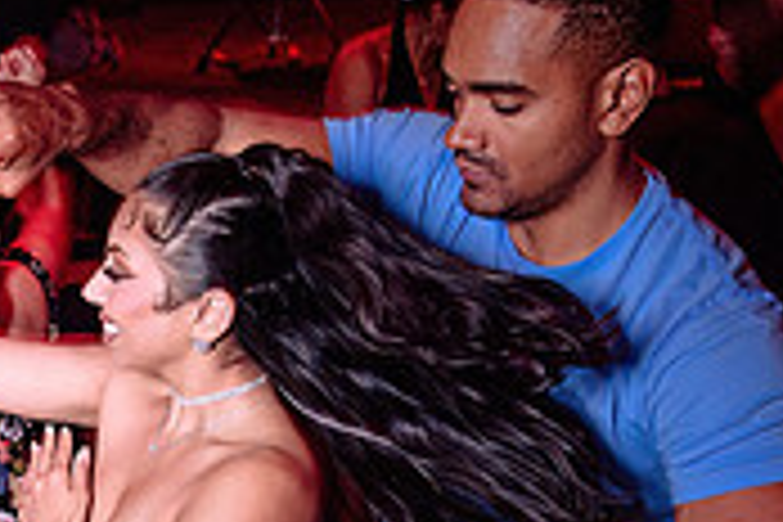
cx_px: -130
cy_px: 637
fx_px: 1740
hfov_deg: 23.4
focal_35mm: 80
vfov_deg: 16.3
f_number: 4
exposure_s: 1/25
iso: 800
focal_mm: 24
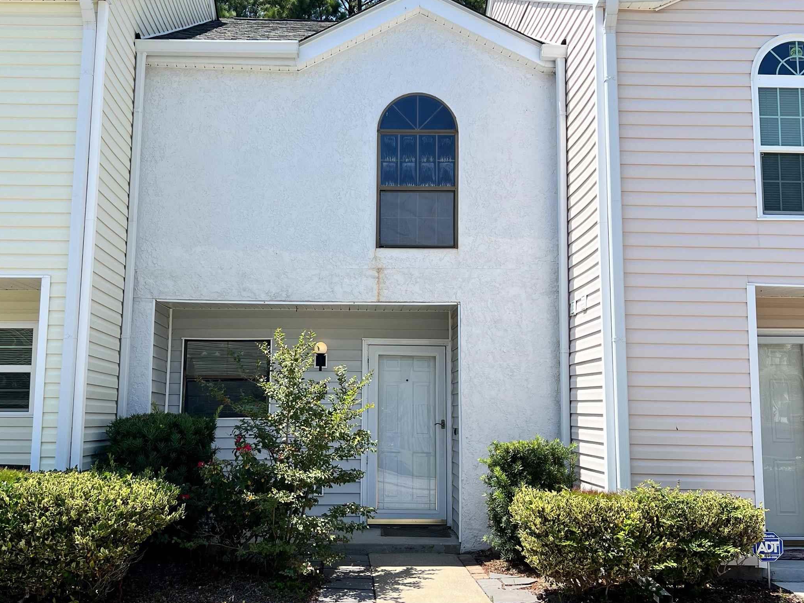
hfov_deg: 47.8
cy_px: 287
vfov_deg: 36.8
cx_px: 362
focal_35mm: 39
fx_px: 906
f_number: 1.5
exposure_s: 1/3831
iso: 50
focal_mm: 5.7
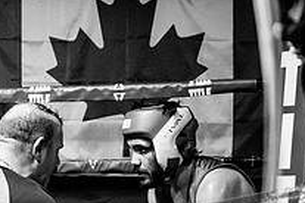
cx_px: 116
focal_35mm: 146
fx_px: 1237
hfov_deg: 14.0
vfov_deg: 9.3
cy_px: 246
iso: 5000
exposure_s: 1/800
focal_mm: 35
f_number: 2.8
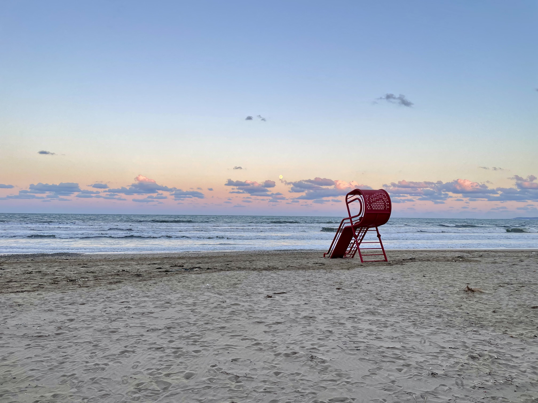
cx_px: 269
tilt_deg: +2.8
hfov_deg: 67.3
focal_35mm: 26
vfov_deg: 53.1
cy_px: 202
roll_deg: -0.5
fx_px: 404
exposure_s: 1/121
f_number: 1.6
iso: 40
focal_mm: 4.2
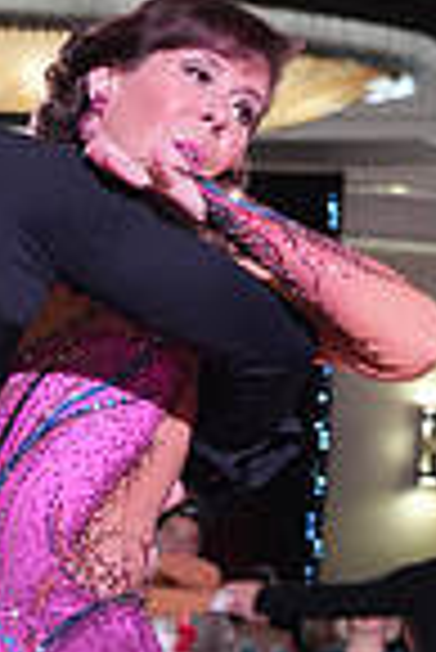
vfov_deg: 10.9
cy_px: 850
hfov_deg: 7.3
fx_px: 3334
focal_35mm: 184
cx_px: -335
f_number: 5
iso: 5000
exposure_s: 1/320
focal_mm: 46
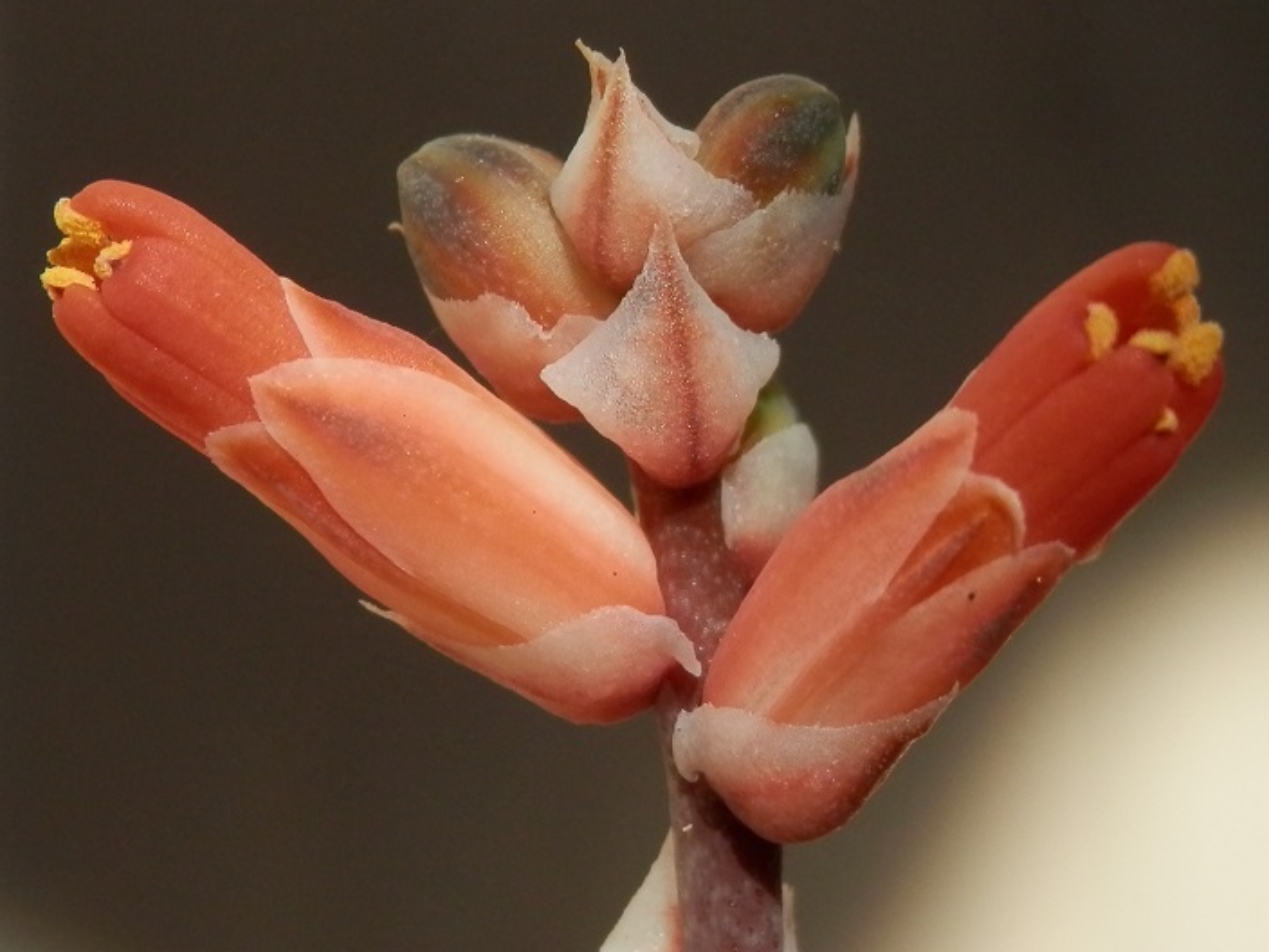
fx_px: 2749
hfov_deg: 26.0
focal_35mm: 75
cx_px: 642
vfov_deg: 19.6
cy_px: 454
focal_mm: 11.9
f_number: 12.4
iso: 100
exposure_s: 1/160
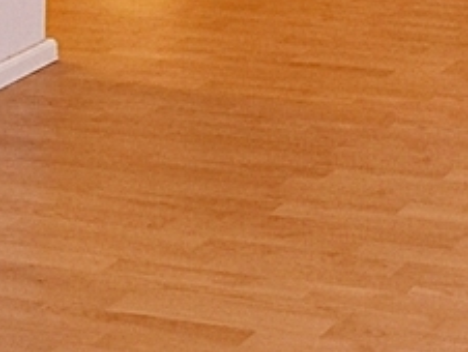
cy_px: -511
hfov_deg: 14.2
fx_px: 1678
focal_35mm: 124
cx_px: 810
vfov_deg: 10.3
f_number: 4.8
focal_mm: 12
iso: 800
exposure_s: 1/60
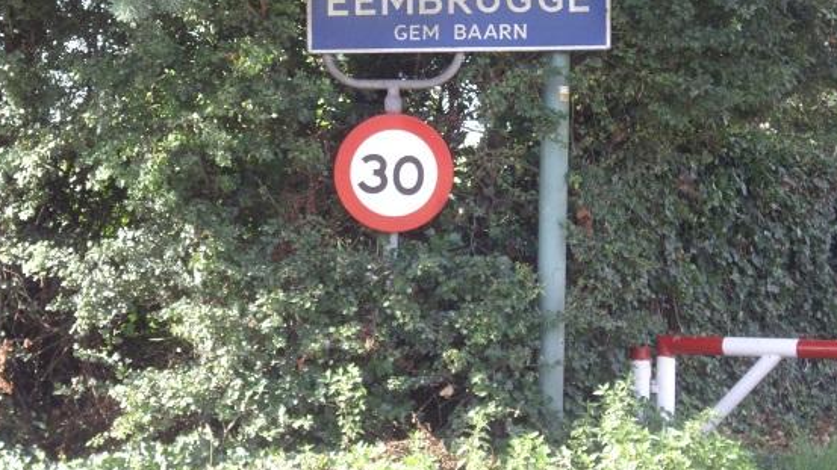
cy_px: 141
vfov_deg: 10.4
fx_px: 2574
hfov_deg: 18.5
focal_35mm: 116
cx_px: 394
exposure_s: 1/160
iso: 400
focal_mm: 19.4
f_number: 4.8
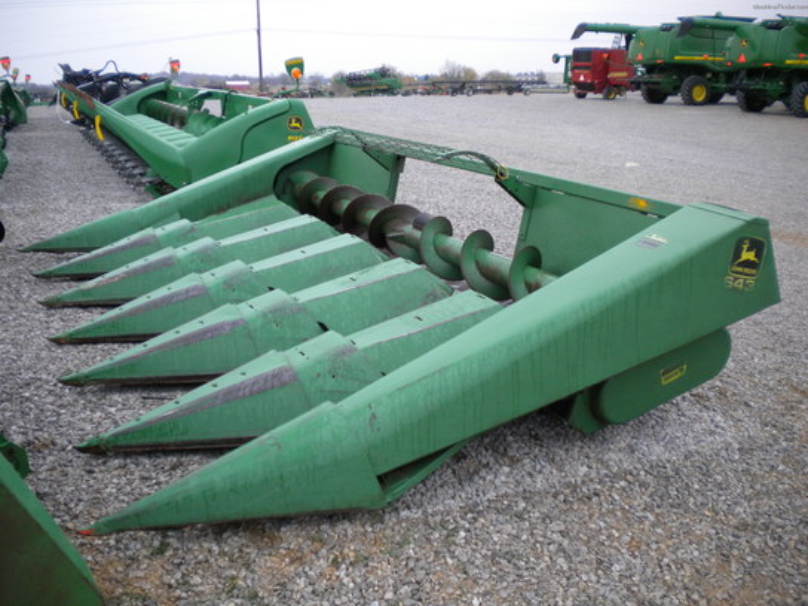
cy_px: 303
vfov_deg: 40.7
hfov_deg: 52.6
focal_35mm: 35
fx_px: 817
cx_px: 404
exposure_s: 1/60.3
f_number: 3.1
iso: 232
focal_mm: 6.3
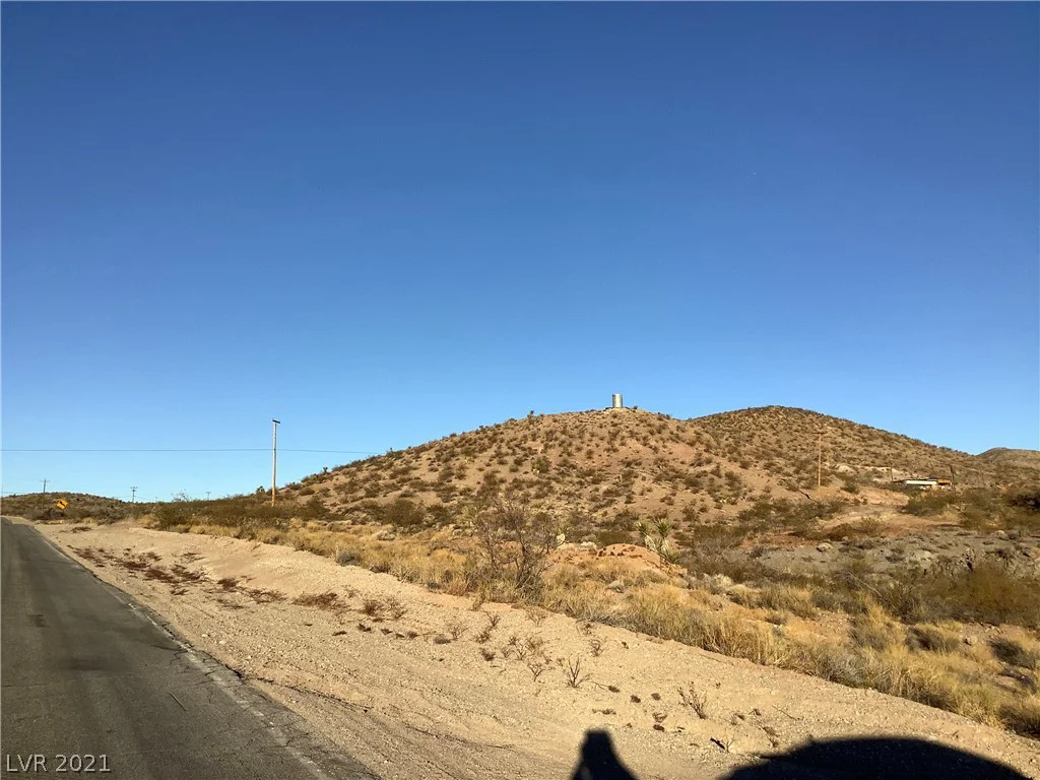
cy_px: 390
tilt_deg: +8.6
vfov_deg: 45.4
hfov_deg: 58.4
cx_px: 520
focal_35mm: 31
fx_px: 931
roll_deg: -1.2
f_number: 2.4
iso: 25
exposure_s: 1/1631
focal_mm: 3.3
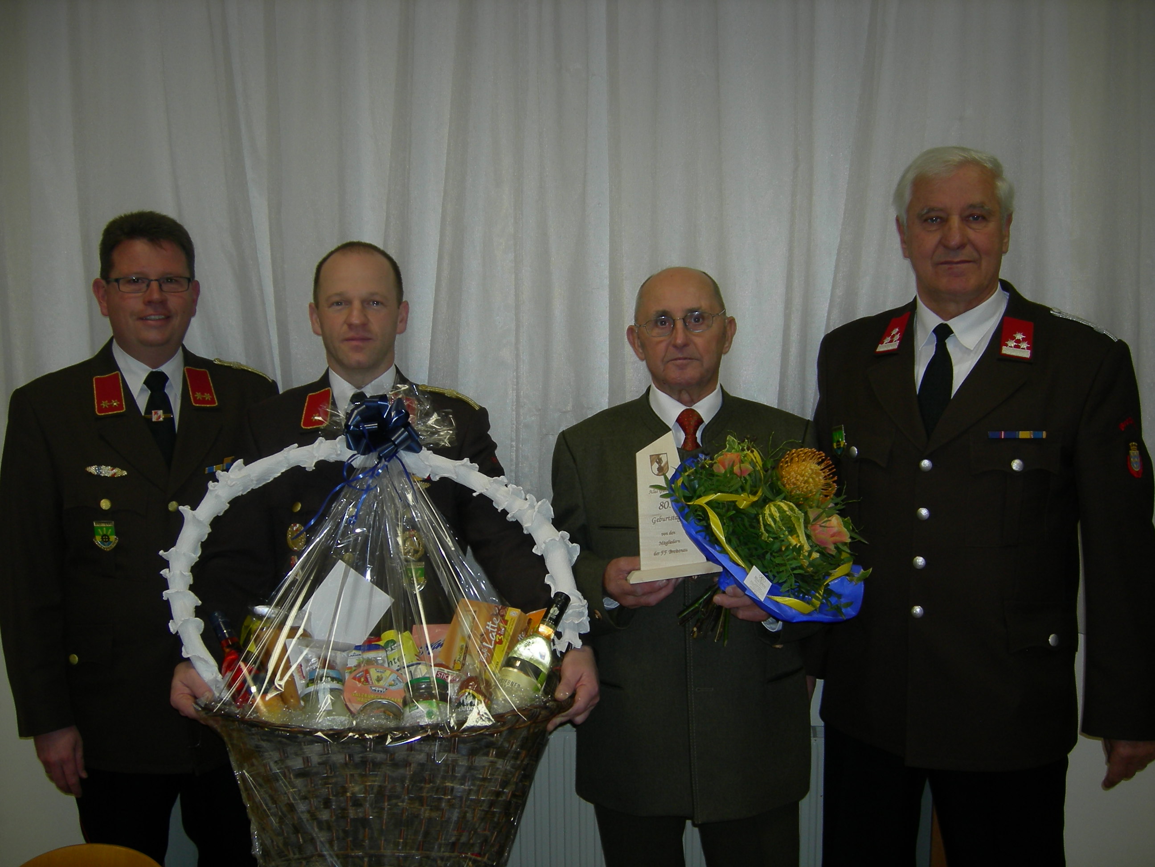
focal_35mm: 36
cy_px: 434
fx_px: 1201
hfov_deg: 51.4
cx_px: 578
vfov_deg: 39.7
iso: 64
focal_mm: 7.5
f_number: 2.7
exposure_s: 1/60.1
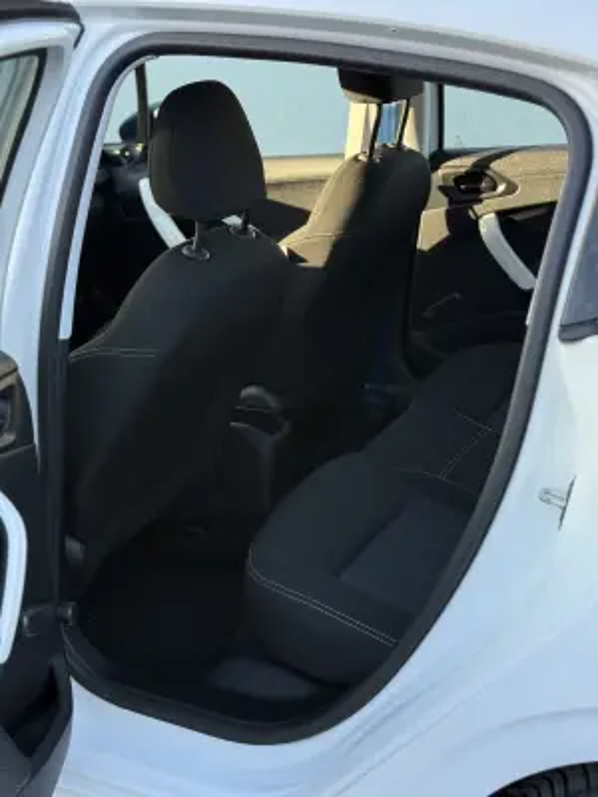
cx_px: 299
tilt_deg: -22.8
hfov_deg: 30.3
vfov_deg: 39.7
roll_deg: +0.9
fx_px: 1106
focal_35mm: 48
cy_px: 398
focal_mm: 6.76
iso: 200
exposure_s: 1/216
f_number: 1.78
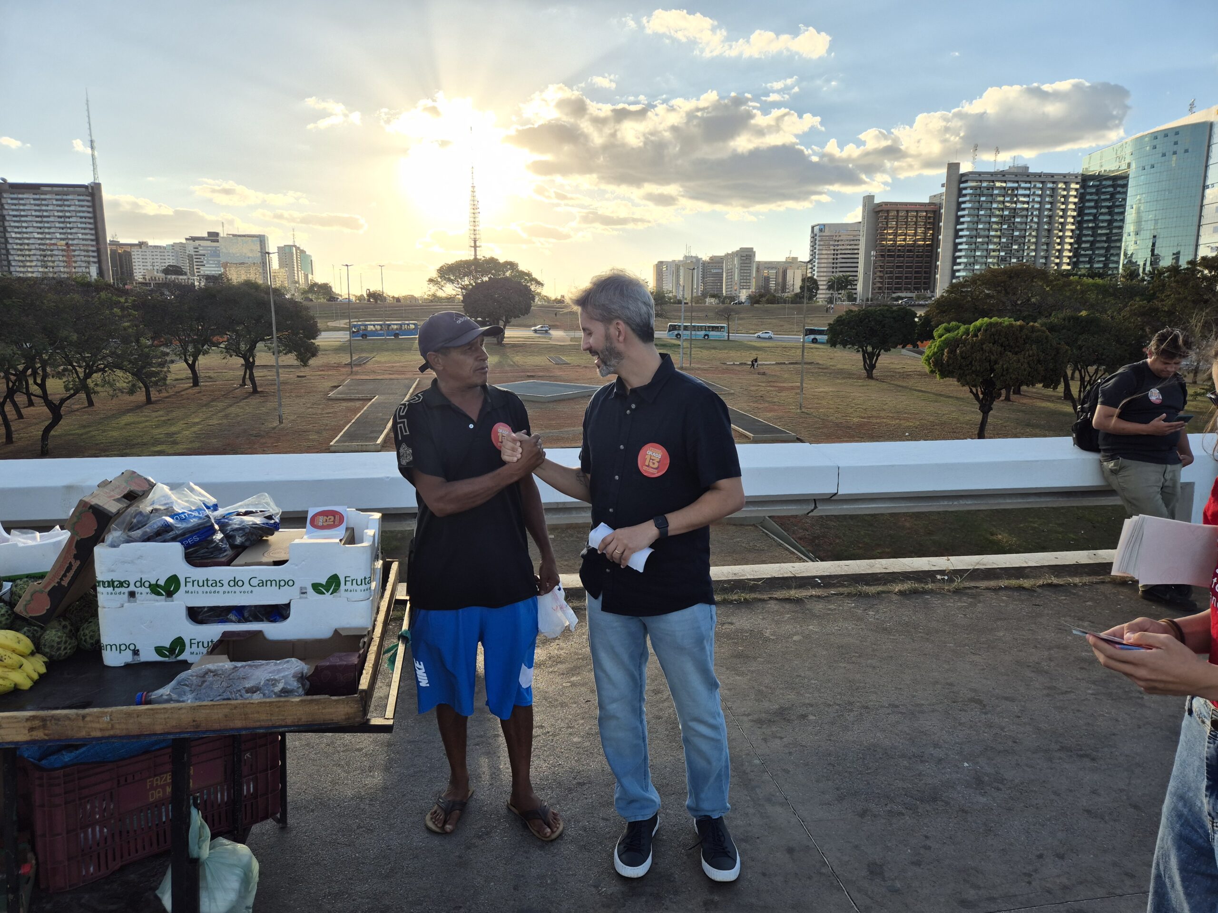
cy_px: 456
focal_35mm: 23
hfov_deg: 73.9
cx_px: 609
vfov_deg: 58.9
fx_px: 809
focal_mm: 5.4
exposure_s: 1/774
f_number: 1.8
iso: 25
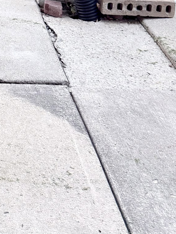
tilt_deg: -6.0
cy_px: -144
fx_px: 611
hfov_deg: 15.6
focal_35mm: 90
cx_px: -49
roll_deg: -1.1
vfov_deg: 18.5
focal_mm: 6.76
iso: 250
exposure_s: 1/60
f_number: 1.78
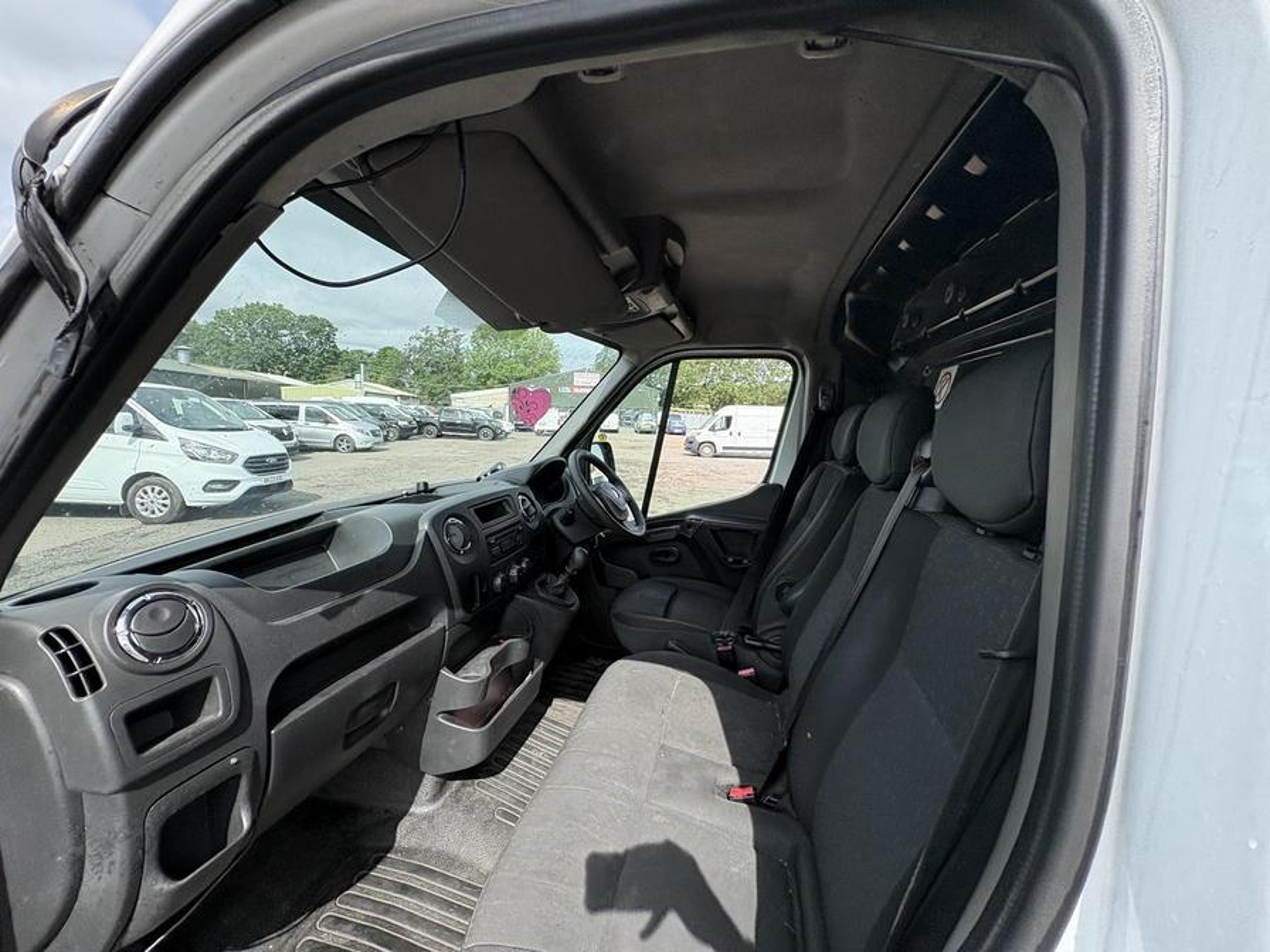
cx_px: 635
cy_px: 476
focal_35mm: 14
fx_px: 514
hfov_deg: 102.1
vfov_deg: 85.7
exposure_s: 1/899
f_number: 2.2
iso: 64
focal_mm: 2.22
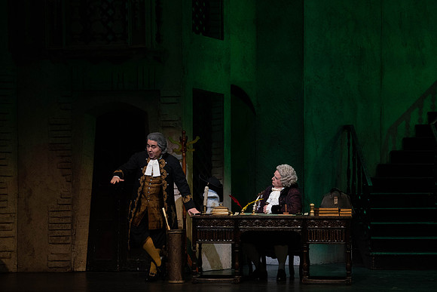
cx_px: 218
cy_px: 146
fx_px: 1748
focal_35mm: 144
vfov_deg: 9.5
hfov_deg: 14.2
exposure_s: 1/250
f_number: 9
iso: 3200
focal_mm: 144
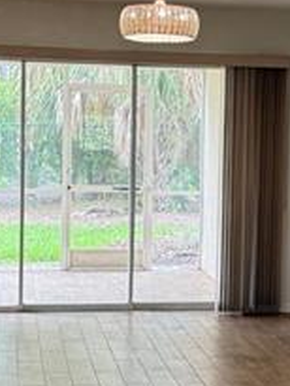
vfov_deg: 21.8
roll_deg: -1.9
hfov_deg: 16.4
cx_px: 188
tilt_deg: -2.5
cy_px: 185
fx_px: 1004
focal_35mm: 90
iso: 160
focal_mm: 6.76
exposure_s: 1/120
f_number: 1.78
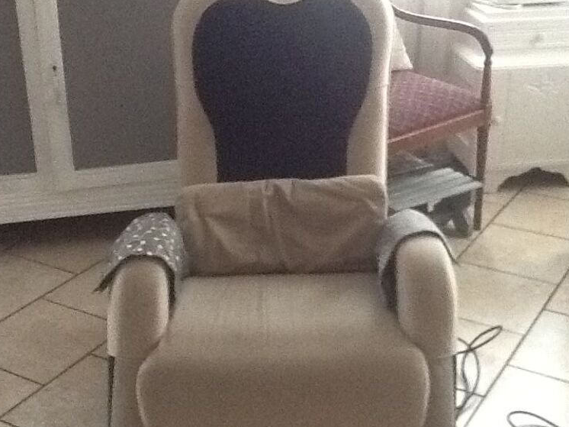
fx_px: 969
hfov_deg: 32.7
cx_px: 300
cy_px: 235
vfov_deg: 24.8
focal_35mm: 59
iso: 320
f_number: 2.4
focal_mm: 2.03
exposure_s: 1/24
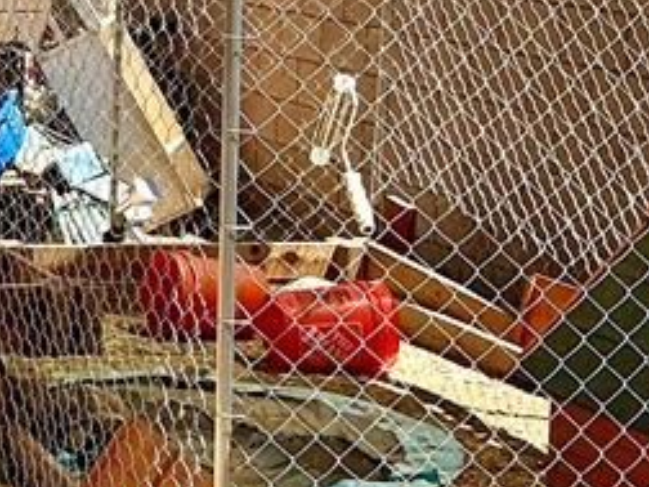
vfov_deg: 12.5
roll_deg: +0.2
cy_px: 70
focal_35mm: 118
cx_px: -466
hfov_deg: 14.9
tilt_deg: -7.9
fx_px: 2212
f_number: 1.8
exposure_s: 1/2141
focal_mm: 3
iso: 25
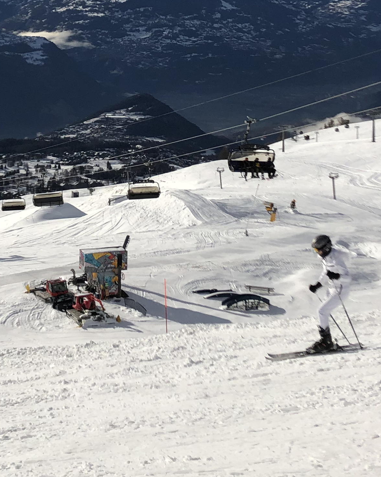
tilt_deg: -4.0
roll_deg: -0.6
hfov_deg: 20.5
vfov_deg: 24.9
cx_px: 89
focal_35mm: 74
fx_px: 1043
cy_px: 45
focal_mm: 4
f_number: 1.8
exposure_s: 1/6024
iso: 25
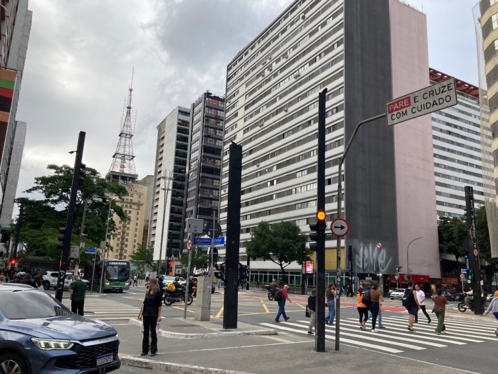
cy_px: 187
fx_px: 403
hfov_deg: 63.4
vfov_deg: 49.7
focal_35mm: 28
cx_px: 249
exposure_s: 1/716
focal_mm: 3.99
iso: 20
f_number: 1.8
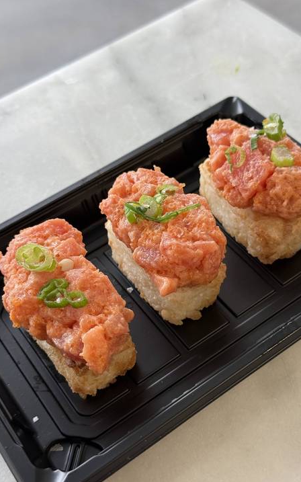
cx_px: 167
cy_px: 246
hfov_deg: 24.9
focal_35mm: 52
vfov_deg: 38.9
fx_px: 683
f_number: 1.78
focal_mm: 6.76
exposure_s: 1/126
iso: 64
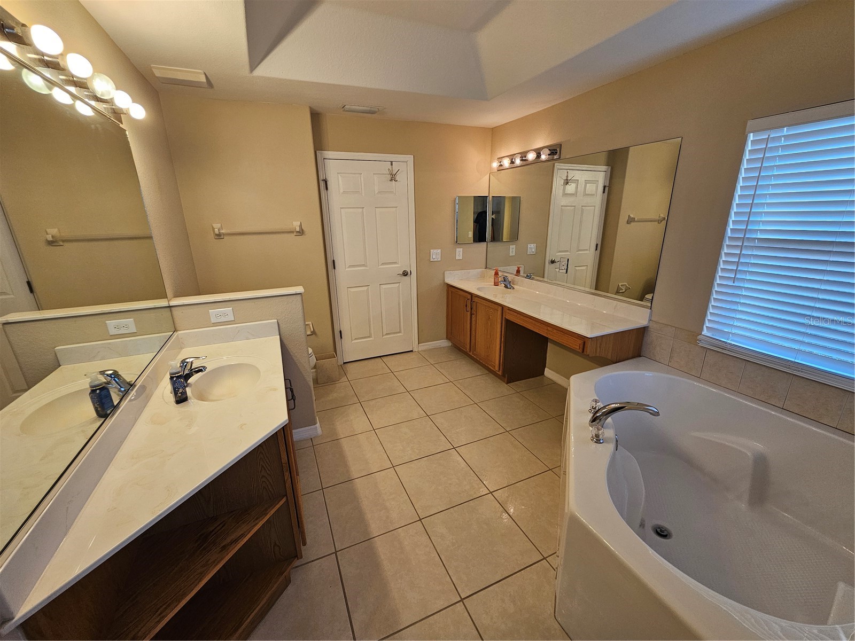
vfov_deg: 89.9
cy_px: 320
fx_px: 321
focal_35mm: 13
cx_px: 428
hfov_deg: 106.2
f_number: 2.2
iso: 80
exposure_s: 1/60
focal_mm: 2.2
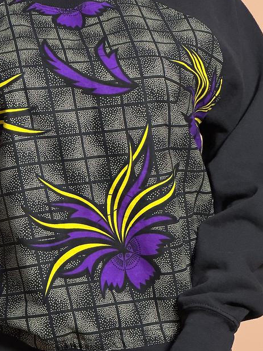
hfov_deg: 7.6
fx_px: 1966
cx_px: 56
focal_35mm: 194
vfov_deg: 10.2
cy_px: 70
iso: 640
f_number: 2.8
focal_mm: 16.89
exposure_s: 1/50
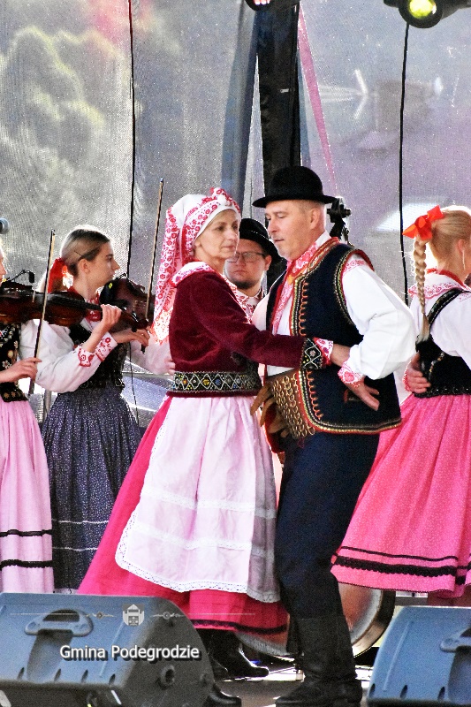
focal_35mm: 248
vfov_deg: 8.3
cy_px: 354
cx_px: 236
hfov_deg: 5.5
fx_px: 4859
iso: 25600
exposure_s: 1/4000
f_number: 10
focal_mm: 165
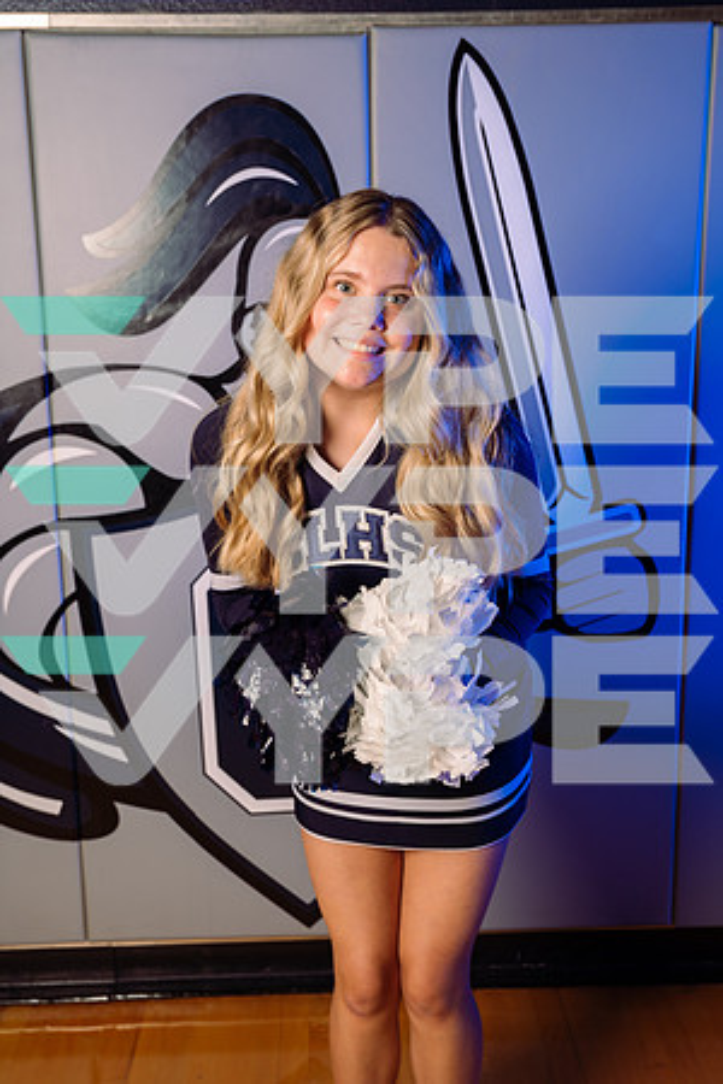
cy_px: 542
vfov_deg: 44.5
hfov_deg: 30.5
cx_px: 362
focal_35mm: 44
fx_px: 1325
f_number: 5.6
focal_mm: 44
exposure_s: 1/250
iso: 100
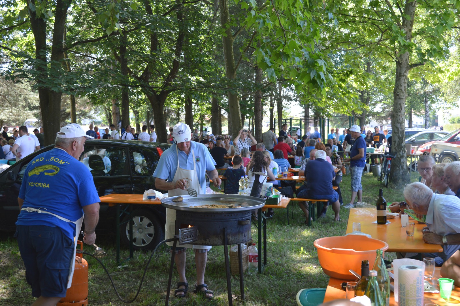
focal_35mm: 46
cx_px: 230
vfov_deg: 28.9
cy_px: 153
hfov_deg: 42.4
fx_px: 594
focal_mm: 31
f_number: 5.6
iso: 220
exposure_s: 1/125
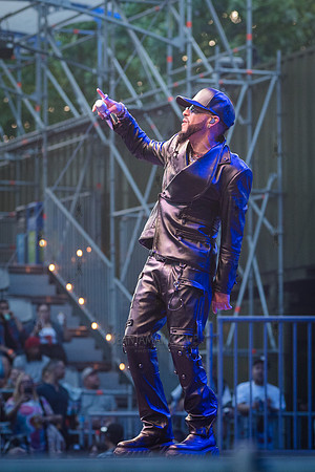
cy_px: 233
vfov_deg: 11.0
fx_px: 2443
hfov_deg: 7.4
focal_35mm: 186
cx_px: 207
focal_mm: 120
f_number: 4
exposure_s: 1/400
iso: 2500
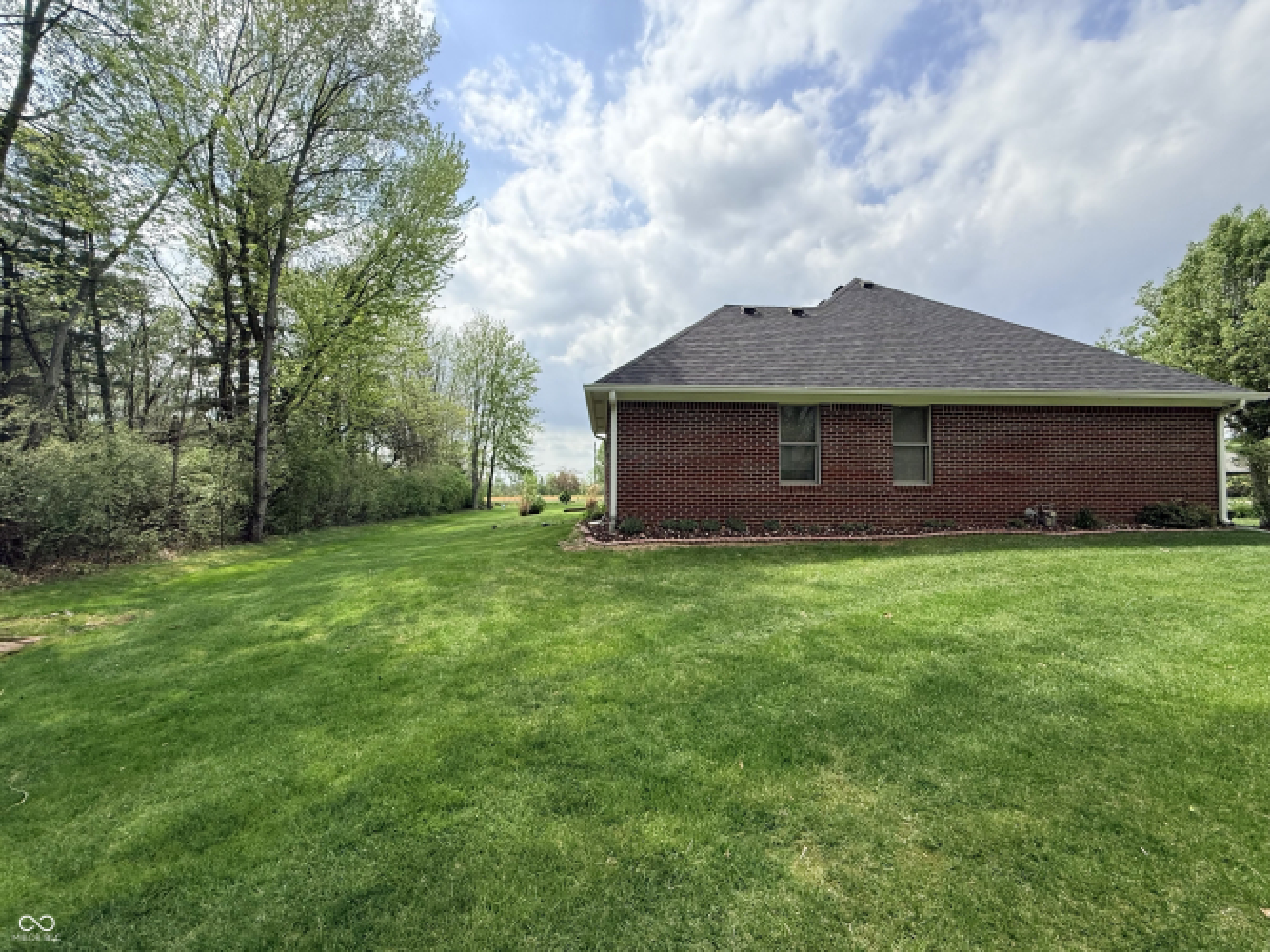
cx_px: 635
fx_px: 514
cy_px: 476
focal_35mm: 14
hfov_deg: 102.1
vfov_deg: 85.7
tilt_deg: +2.4
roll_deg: -0.3
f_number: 2.2
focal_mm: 2.22
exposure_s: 1/1961
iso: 64
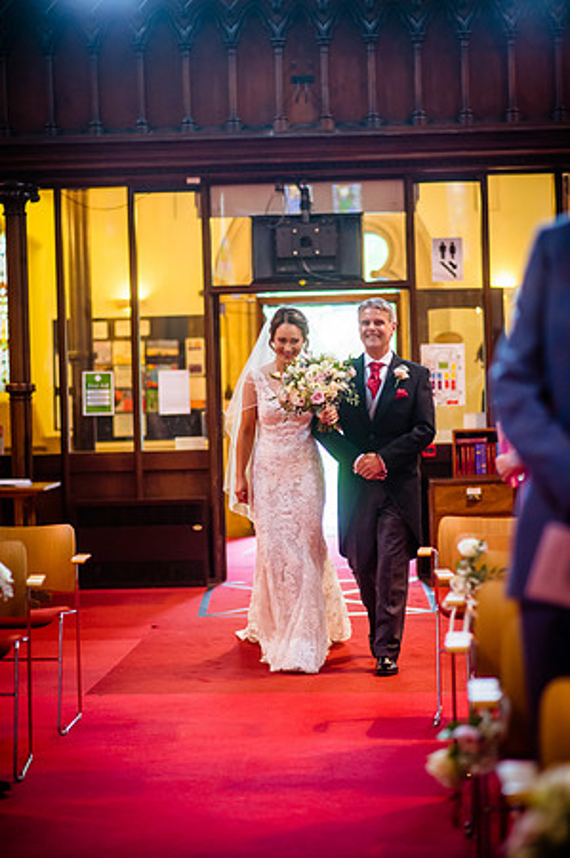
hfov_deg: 16.0
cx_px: 285
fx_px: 2023
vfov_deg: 23.9
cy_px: 429
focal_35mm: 85
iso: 3200
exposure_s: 1/500
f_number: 2.2
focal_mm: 85
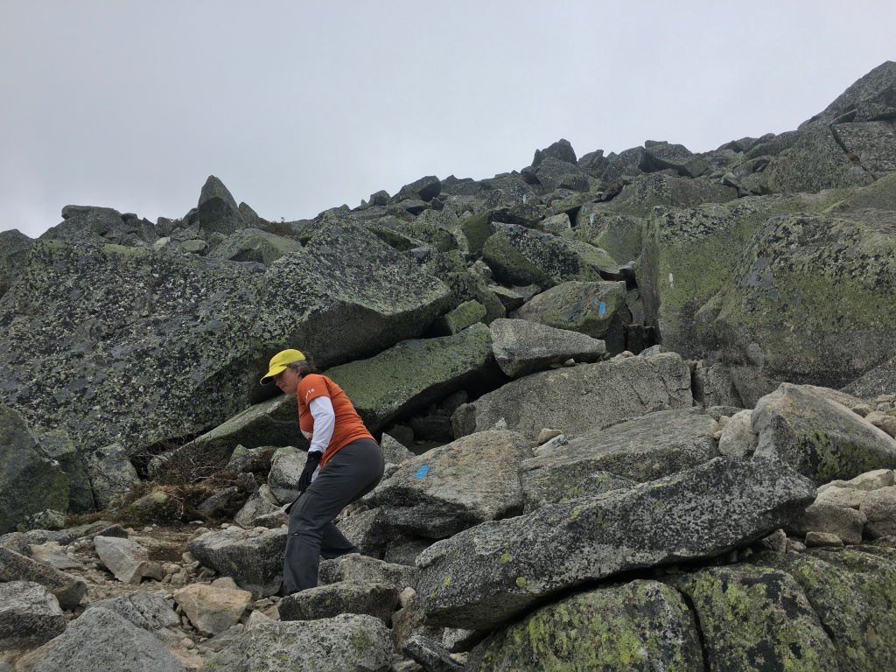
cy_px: 336
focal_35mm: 29
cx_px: 448
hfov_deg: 61.7
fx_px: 751
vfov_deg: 48.2
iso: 25
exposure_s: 1/1183
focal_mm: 4.15
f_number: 2.2
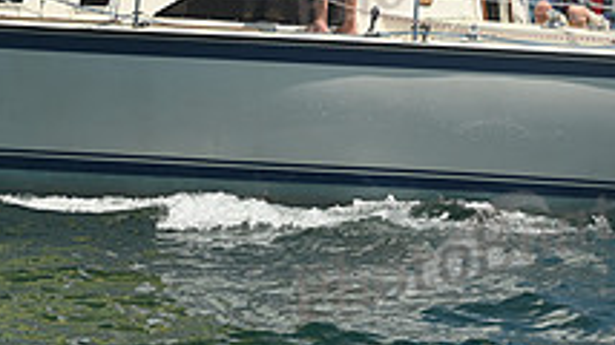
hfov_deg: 10.8
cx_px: 144
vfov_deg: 6.0
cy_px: -151
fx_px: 3243
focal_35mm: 199
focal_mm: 70
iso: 320
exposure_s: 1/1000
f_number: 10
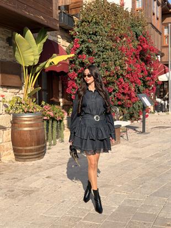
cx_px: 86
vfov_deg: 39.6
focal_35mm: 48
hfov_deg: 30.3
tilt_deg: -1.9
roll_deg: +1.6
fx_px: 316
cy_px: 114
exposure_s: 1/3534
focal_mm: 6.76
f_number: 1.78
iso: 64
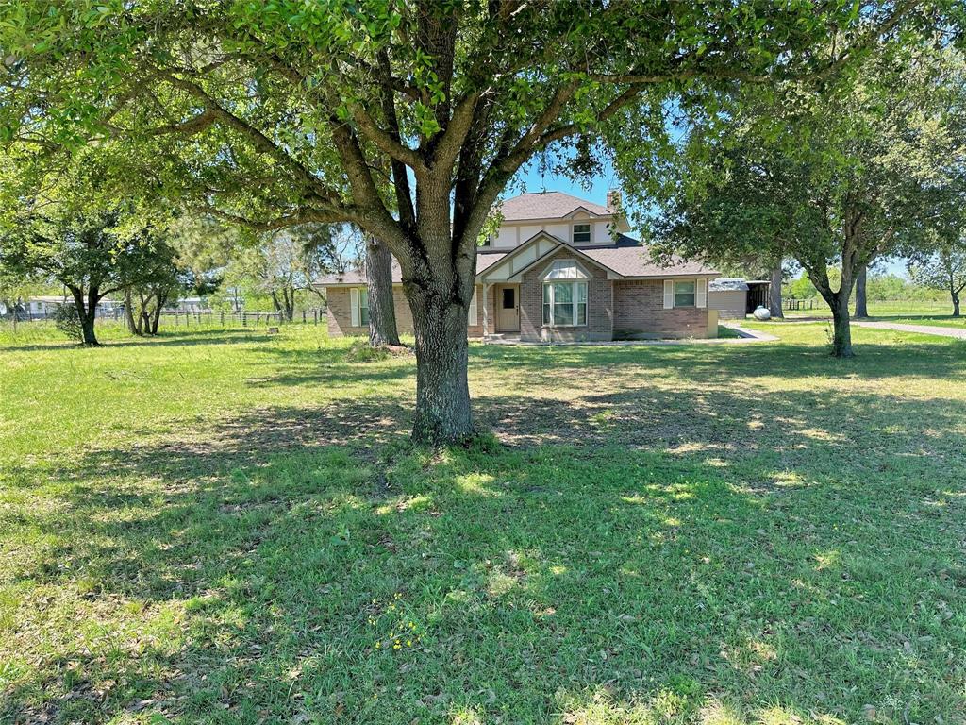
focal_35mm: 24
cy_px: 362
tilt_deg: -5.6
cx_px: 483
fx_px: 670
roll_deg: -0.2
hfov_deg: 71.6
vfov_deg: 56.8
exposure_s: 1/864
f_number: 1.78
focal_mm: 6.86
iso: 80
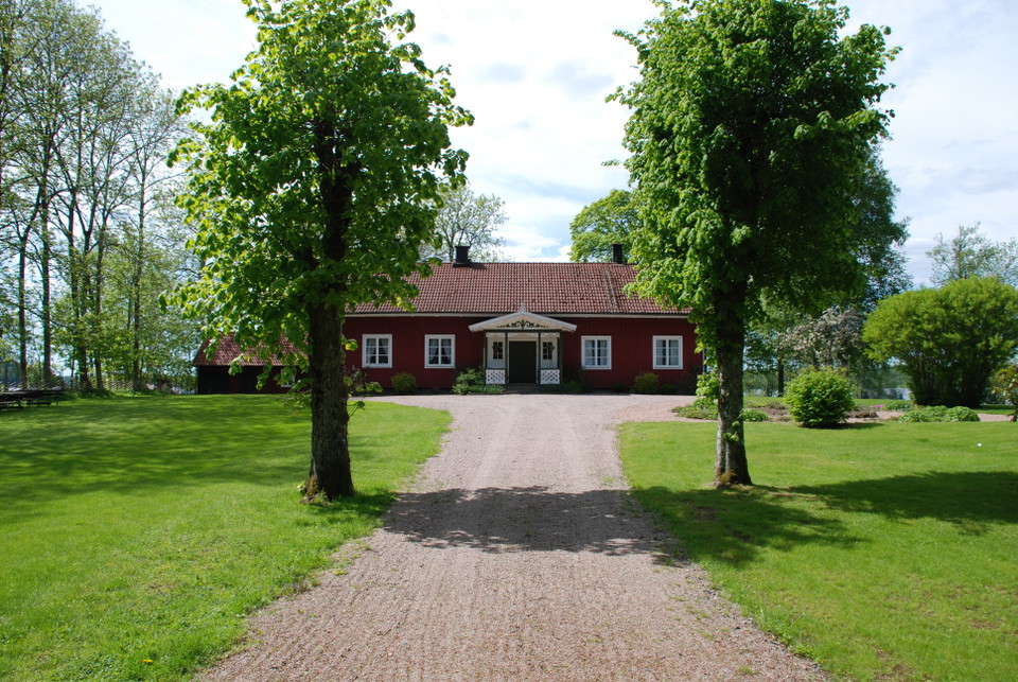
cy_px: 341
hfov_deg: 67.3
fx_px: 765
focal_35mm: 27
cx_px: 509
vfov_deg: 48.1
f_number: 7.1
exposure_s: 1/200
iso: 100
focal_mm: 18
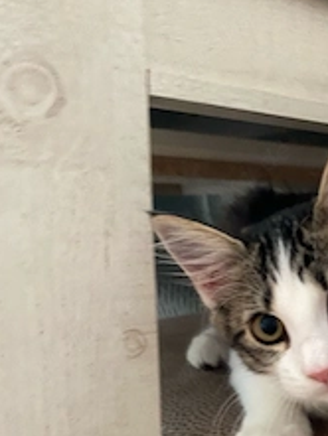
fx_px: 593
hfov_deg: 29.9
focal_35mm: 47
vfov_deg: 38.6
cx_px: 277
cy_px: 361
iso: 640
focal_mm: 4.25
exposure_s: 1/31
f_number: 1.8
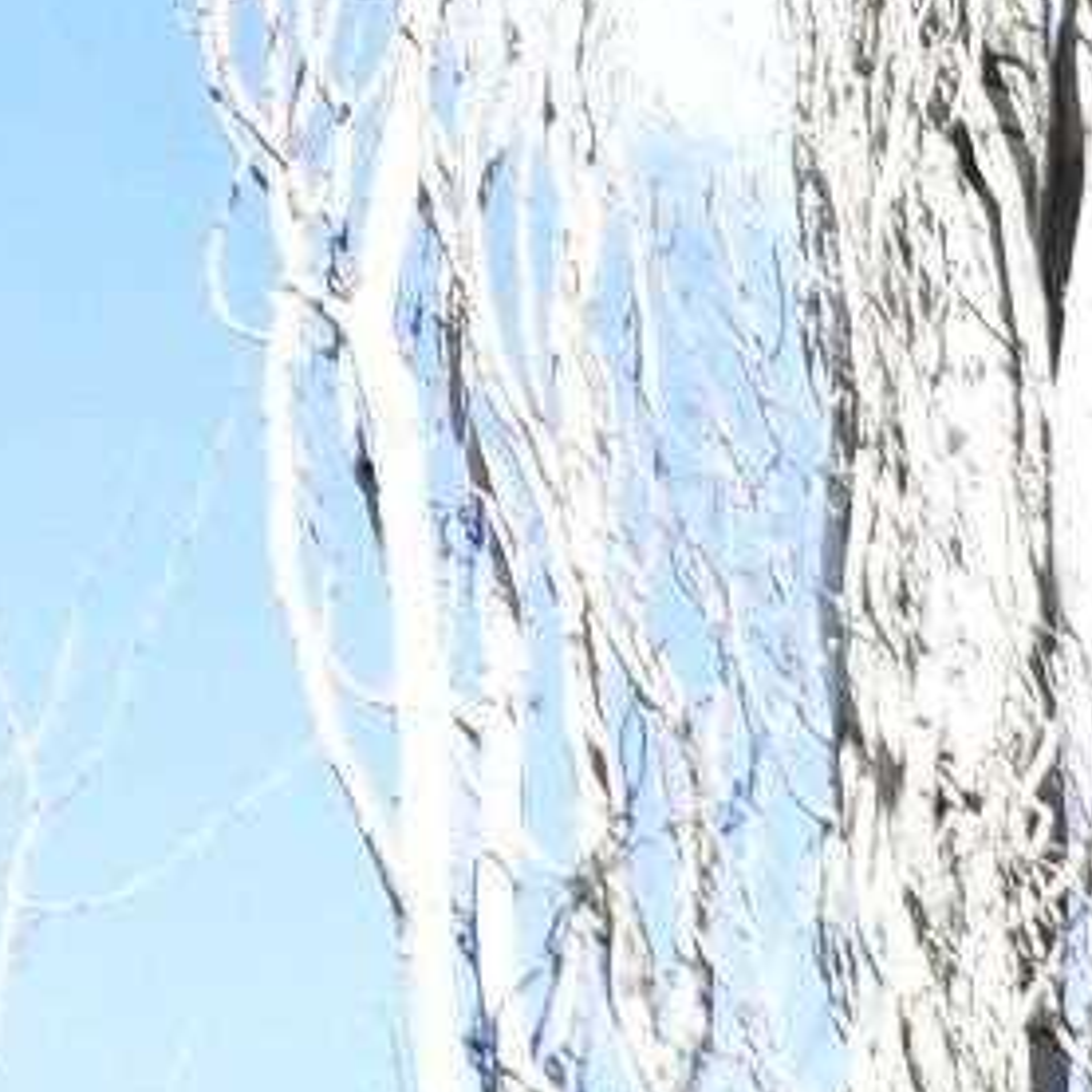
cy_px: 3572
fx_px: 5496
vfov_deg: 8.7
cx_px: 3887
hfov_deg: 8.3
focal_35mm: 154
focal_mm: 12
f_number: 4.5
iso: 400
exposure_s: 1/1000
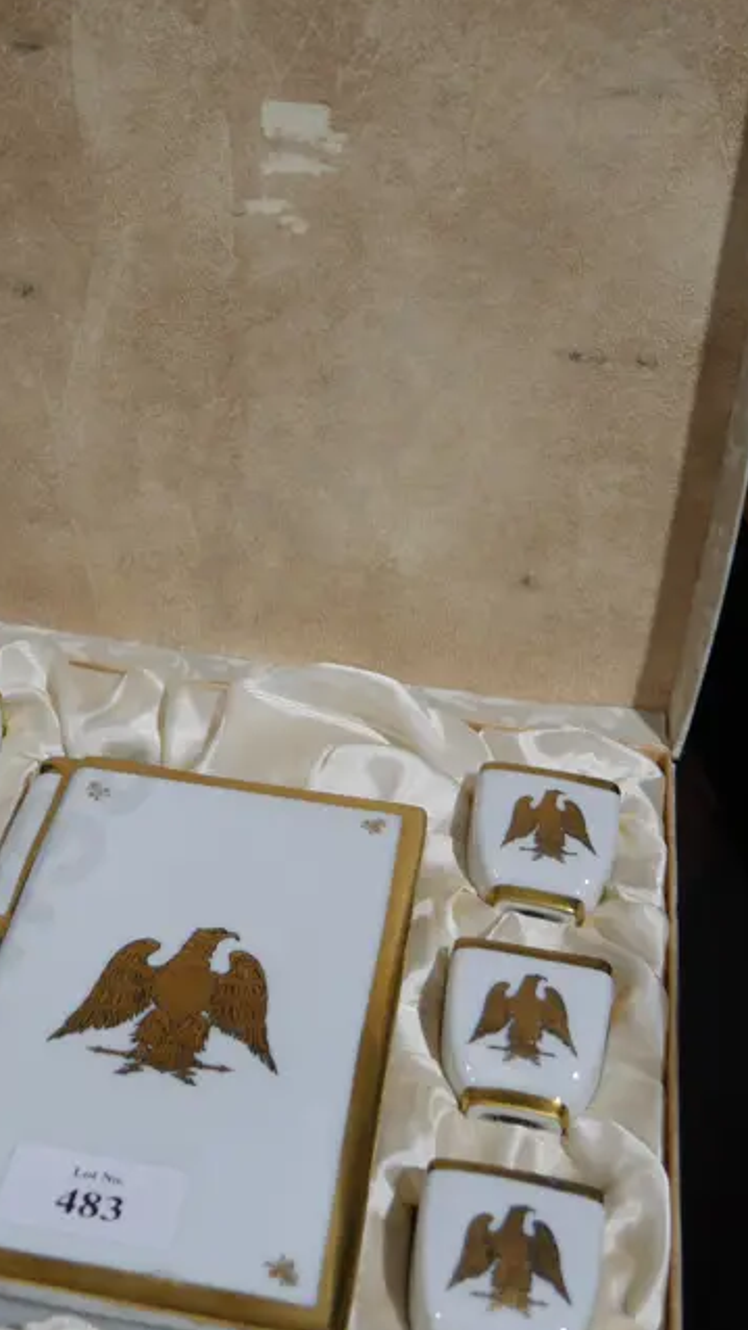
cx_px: 186
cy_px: 661
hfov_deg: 24.2
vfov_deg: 42.1
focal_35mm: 49
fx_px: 1727
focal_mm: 14
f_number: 3.5
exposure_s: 1/80
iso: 200
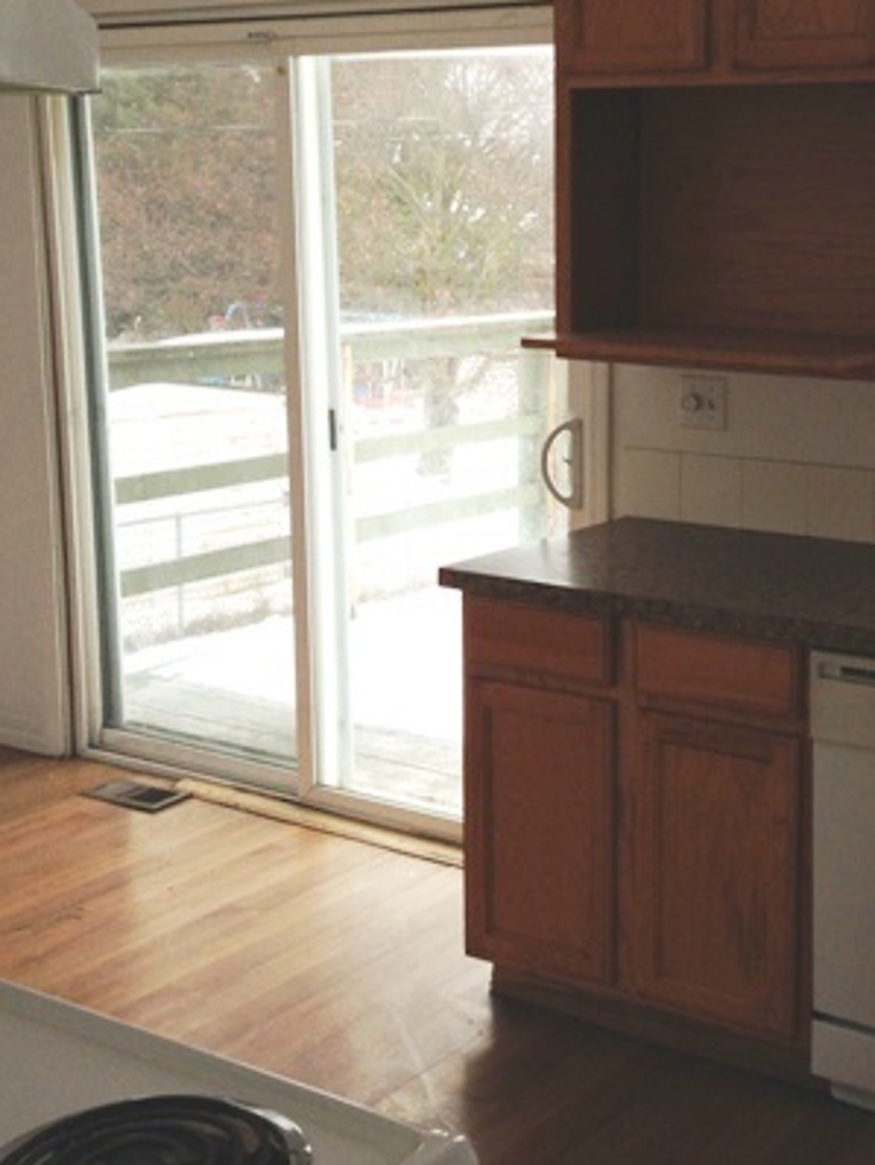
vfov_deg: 36.0
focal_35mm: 53
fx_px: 1784
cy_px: 471
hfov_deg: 27.1
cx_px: 691
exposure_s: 1/44
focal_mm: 4.12
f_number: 2.4
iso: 50
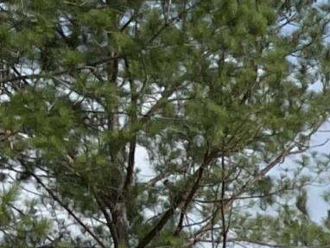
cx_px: 1123
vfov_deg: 6.5
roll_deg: -1.1
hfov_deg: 7.8
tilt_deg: -0.6
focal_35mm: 204
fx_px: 1946
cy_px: 791
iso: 32
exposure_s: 1/4292
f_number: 1.6
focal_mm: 4.2
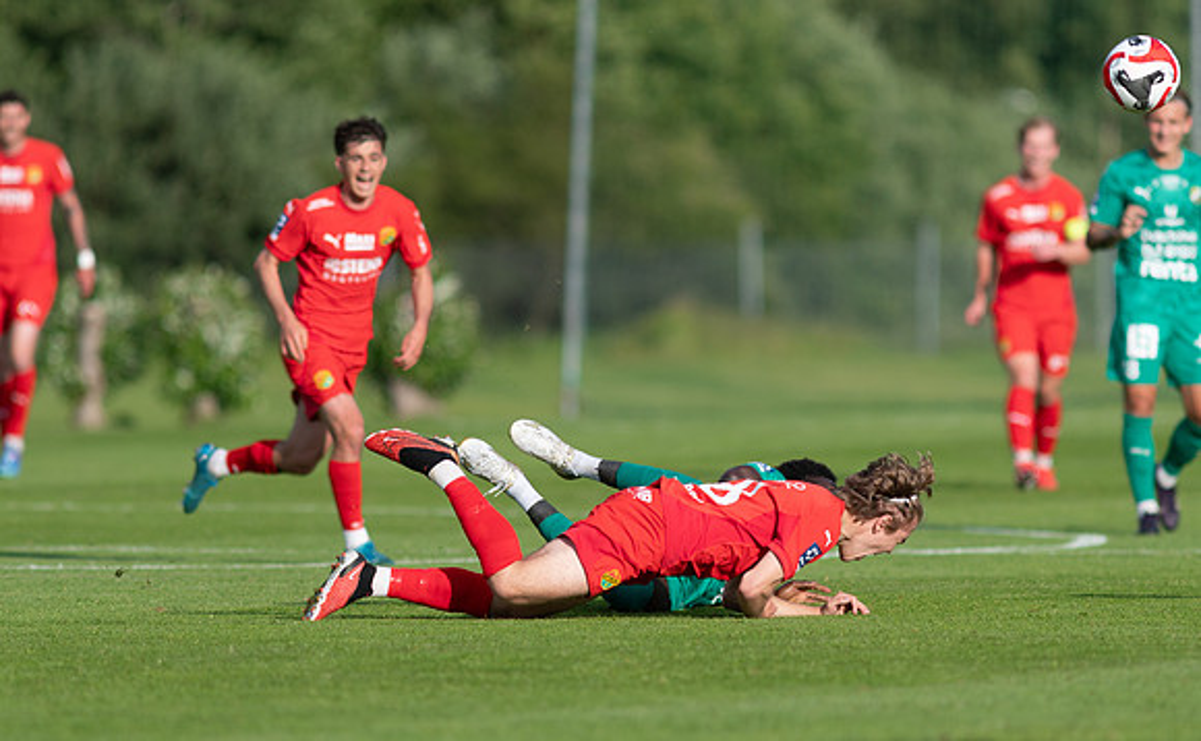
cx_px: 650
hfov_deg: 4.2
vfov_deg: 2.6
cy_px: 433
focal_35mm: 498
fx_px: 16242
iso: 100
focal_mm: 300
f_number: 3.2
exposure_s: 1/1600
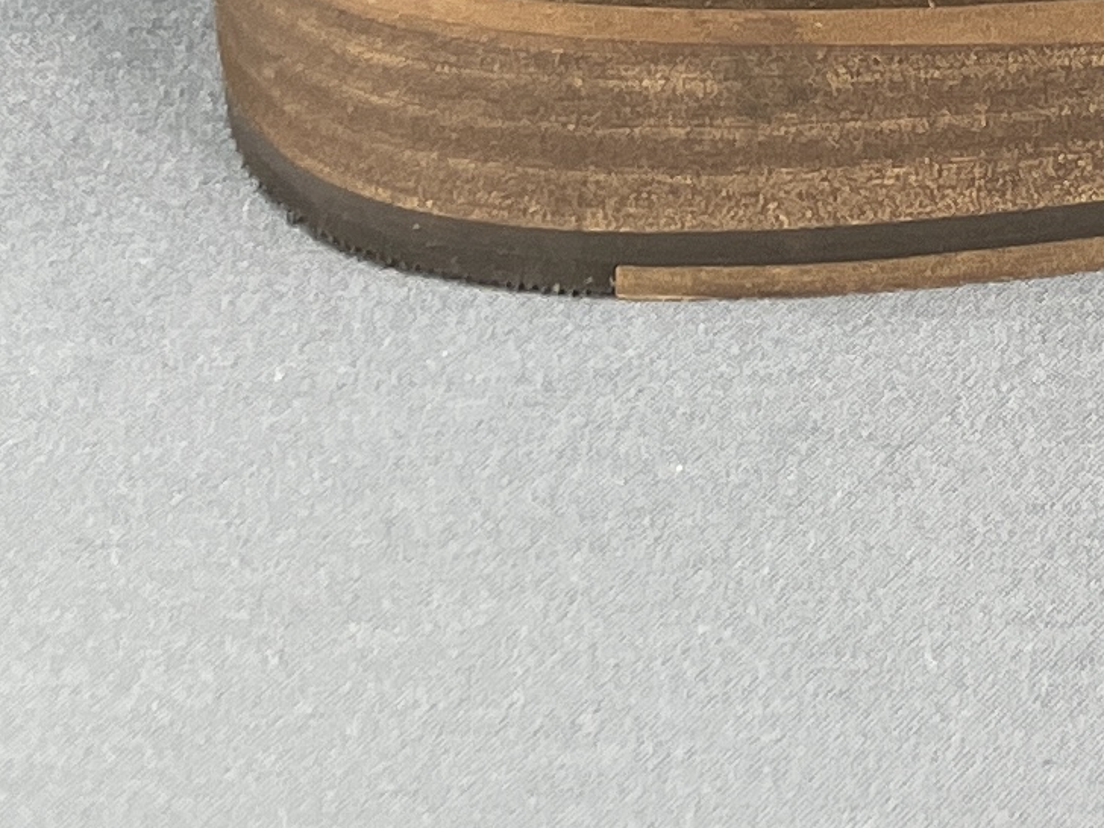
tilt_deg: -17.7
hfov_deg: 11.9
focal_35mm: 144
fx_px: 4593
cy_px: -1316
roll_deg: -1.2
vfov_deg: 9.0
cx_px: 2351
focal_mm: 4.2
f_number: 1.6
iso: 80
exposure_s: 1/60
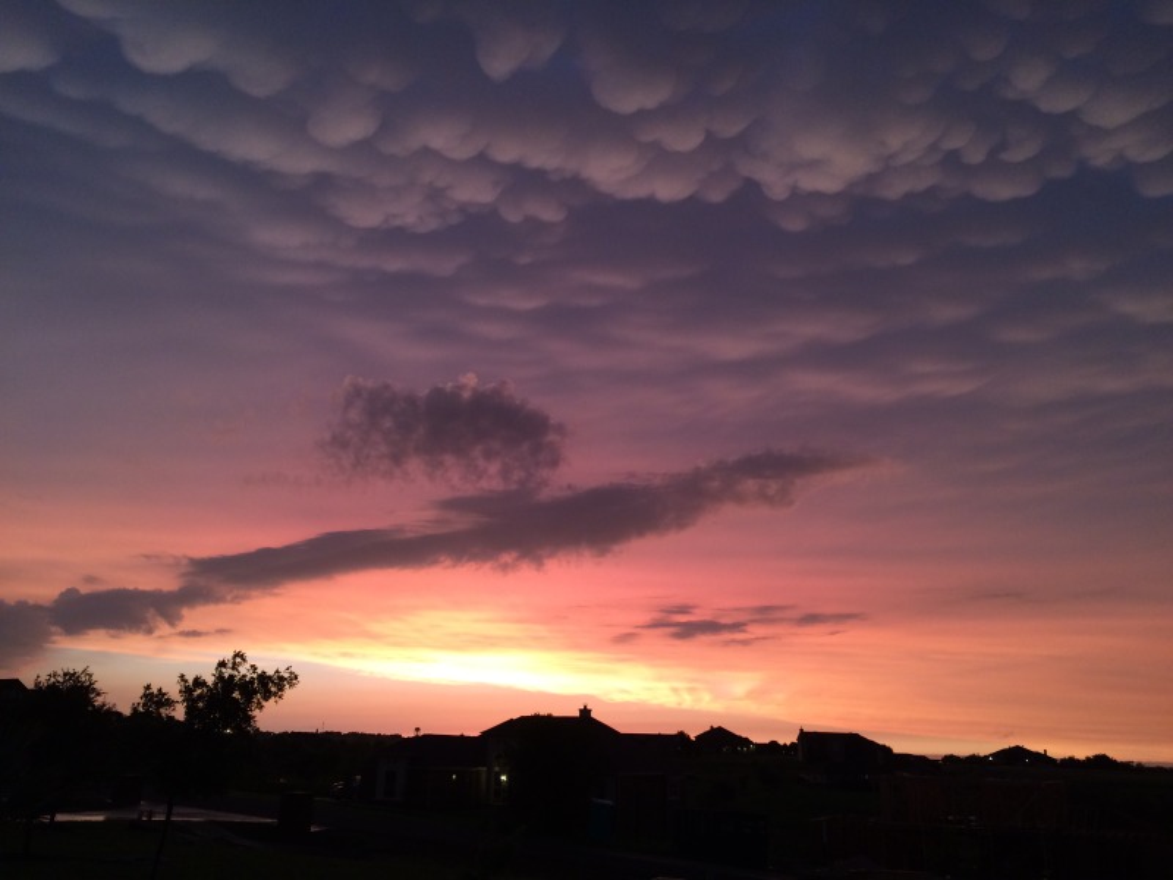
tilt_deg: +17.7
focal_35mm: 29
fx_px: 983
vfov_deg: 48.2
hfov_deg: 61.7
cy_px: 440
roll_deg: -1.2
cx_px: 586
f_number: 2.2
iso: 80
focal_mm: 4.15
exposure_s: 1/30
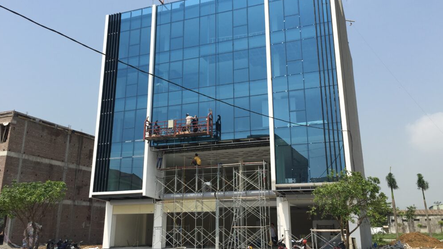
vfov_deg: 34.6
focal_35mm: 34
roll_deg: -1.9
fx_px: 399
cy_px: 108
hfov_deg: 58.0
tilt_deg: +16.5
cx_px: 213
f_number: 2.2
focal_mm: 4.15
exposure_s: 1/1980
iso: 32
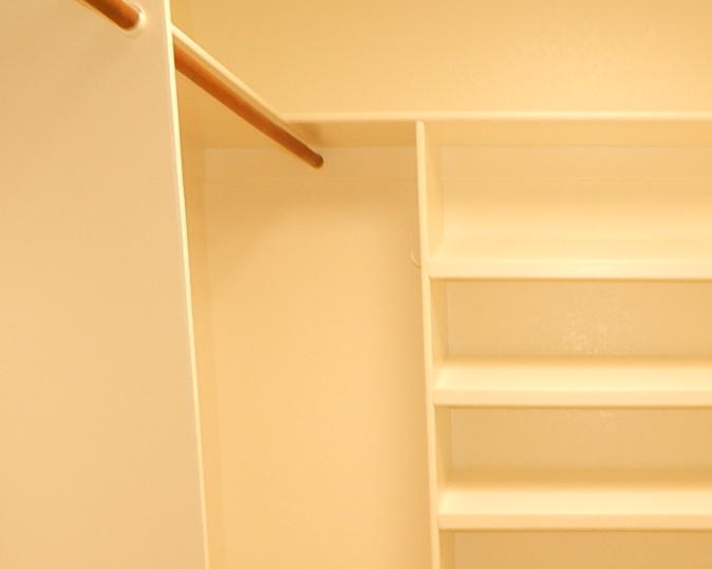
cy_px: 562
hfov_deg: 35.1
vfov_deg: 28.0
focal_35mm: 51
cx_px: 600
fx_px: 1075
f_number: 3
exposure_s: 1/30
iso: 160
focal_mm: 4
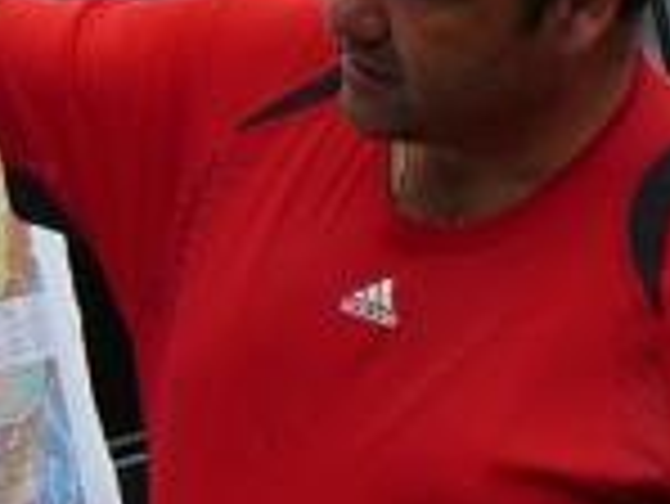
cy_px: 54
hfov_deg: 10.0
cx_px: -148
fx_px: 3777
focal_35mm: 195
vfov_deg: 7.6
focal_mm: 7.8
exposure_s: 1/160
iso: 80
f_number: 3.4
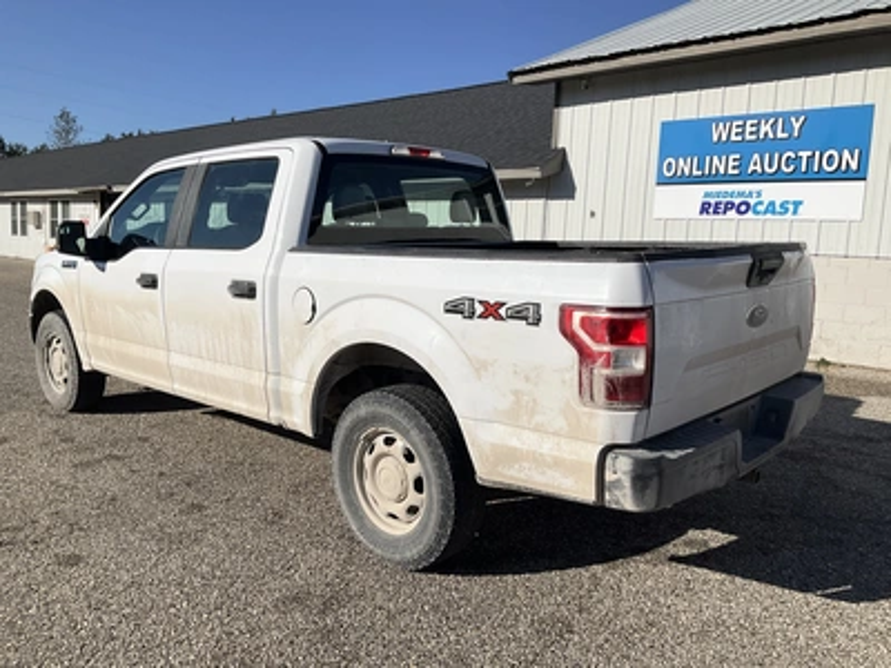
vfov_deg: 48.2
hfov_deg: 61.7
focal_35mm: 29
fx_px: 746
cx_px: 446
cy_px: 334
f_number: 1.8
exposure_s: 1/4785
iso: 25
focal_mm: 3
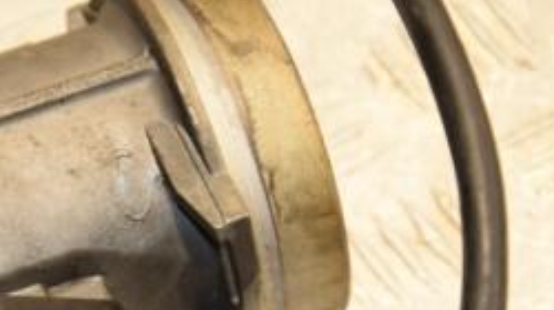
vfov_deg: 5.5
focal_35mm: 219
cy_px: 301
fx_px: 3214
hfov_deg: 9.8
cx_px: 27
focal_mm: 58
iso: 800
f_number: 6.3
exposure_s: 1/200
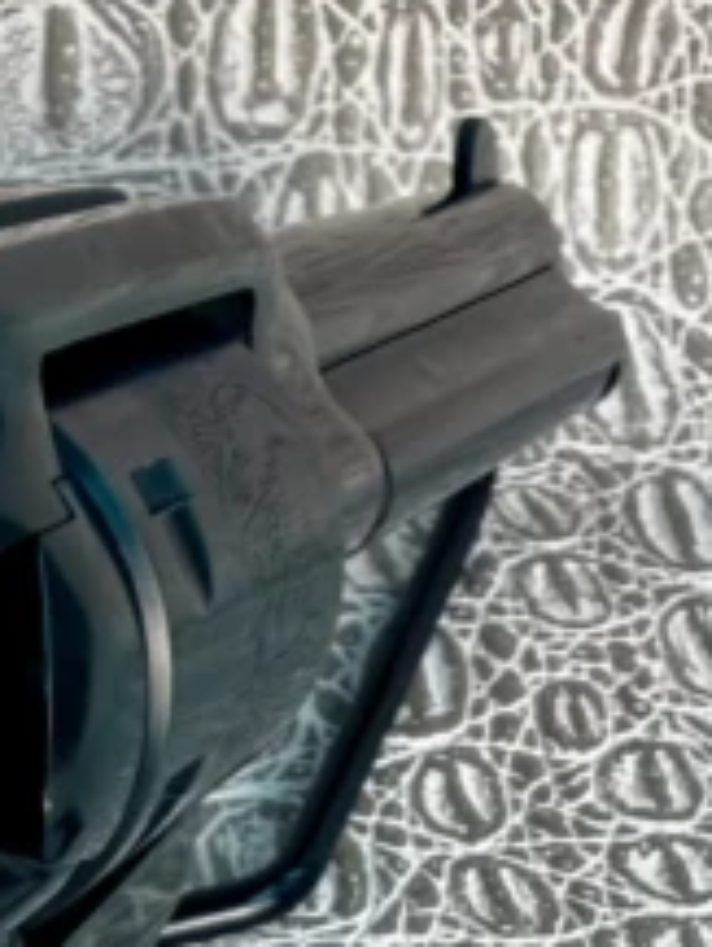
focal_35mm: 113
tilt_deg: -45.6
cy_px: 1645
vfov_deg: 15.3
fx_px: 3096
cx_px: 44
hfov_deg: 13.0
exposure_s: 1/120
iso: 40
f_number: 2.2
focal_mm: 2.22
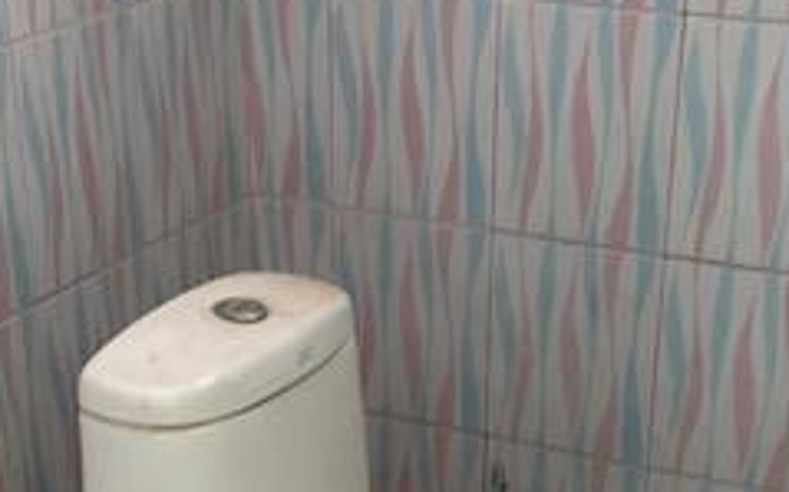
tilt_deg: -27.4
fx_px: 1826
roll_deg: +2.3
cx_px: 406
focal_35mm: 85
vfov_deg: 14.9
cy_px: 556
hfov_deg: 24.4
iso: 100
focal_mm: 3
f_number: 1.8
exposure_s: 1/50
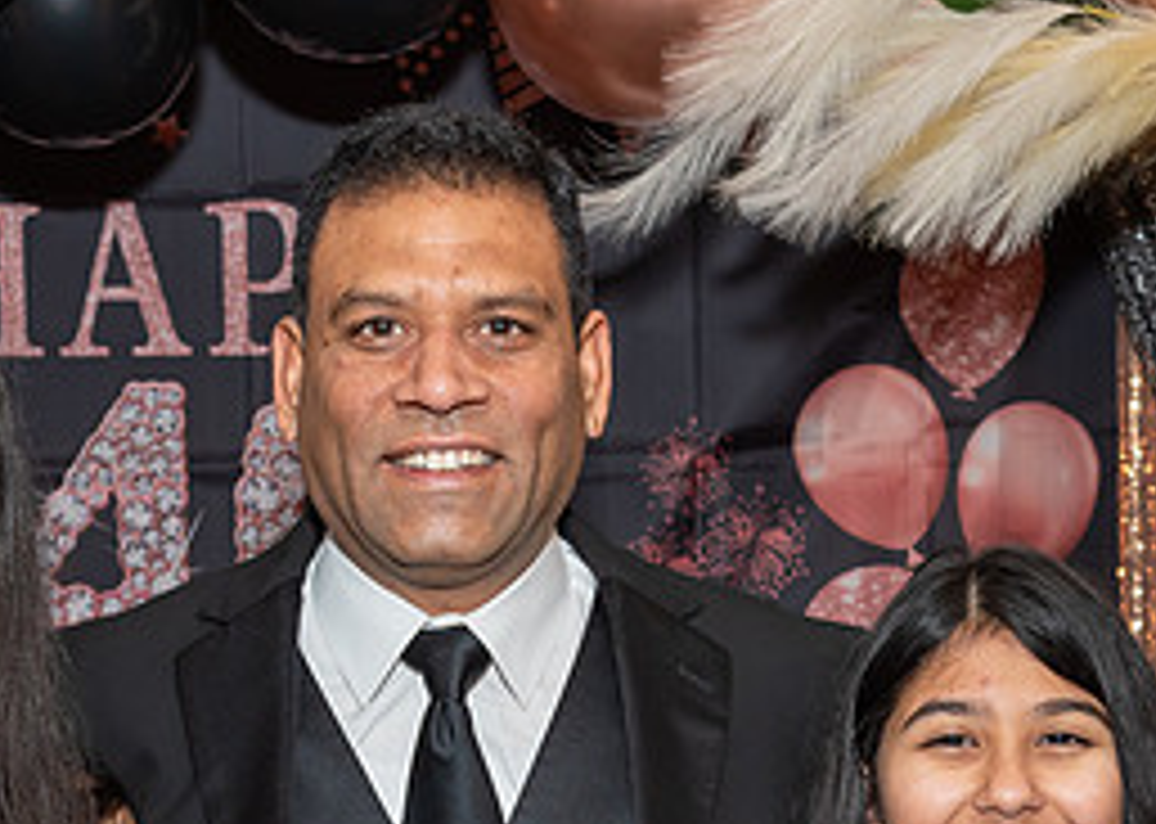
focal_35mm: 115
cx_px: 432
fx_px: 3772
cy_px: 880
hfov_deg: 17.4
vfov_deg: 12.3
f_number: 5.6
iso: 400
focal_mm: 31
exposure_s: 1/250
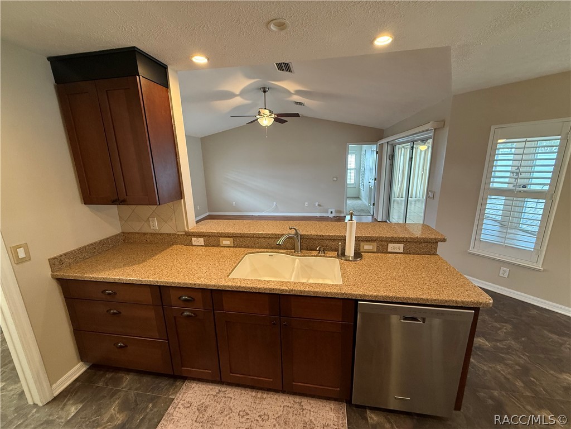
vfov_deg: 85.7
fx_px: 231
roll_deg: +1.2
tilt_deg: -13.1
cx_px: 286
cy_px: 214
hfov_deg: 102.1
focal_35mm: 14
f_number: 2.2
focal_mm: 2.22
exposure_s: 1/60
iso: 320
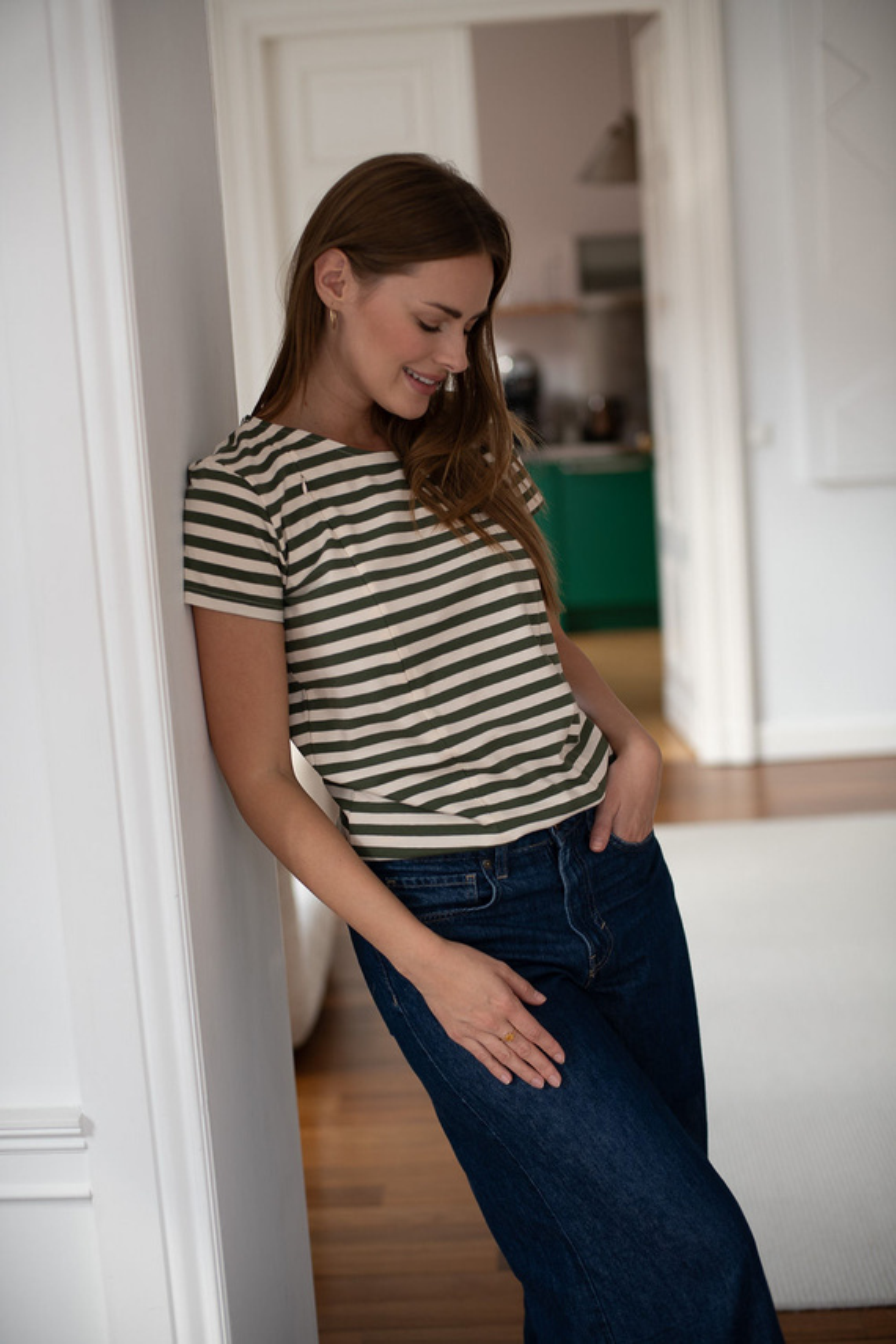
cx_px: 448
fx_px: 1867
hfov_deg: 27.0
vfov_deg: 39.6
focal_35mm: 50
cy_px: 672
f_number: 2.5
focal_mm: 50
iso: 200
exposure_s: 1/200
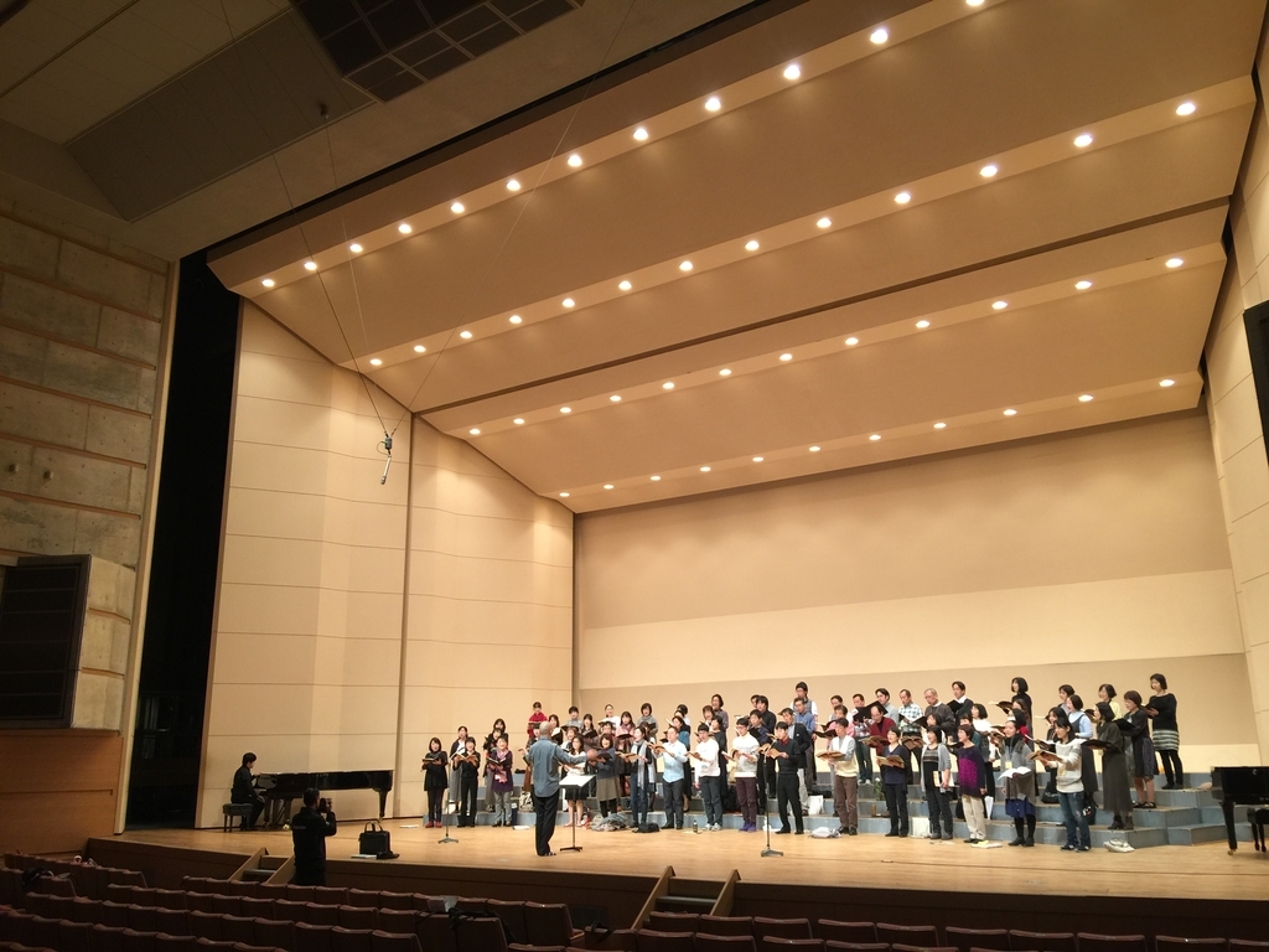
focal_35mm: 29
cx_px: 634
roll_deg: -0.6
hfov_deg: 61.7
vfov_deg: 48.2
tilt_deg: +13.2
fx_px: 1063
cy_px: 476
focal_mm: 4.15
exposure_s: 1/15
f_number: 2.2
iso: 32
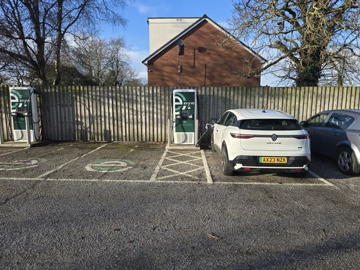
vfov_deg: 58.9
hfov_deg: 73.9
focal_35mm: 23
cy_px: 135
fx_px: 239
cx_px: 180
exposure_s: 1/365
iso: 12
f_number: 1.7
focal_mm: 6.3
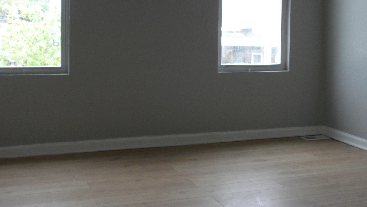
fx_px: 496
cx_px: 188
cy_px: 52
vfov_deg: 23.3
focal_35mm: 51
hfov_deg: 40.6
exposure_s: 1/68.4
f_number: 3.5
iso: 179
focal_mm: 6.6
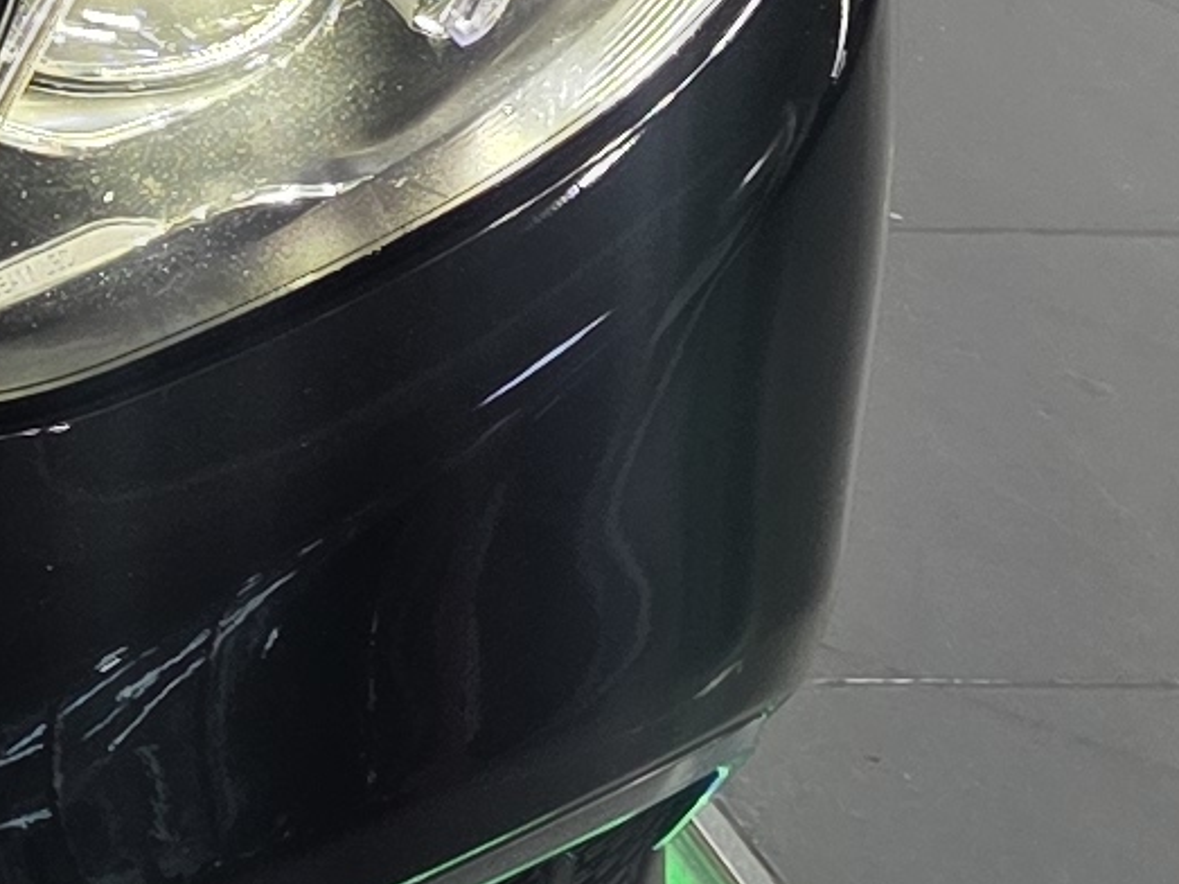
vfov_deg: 8.0
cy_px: -877
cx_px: -2468
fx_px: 5993
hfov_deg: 8.9
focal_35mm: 176
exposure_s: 1/120
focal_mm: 6.3
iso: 80
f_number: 1.7
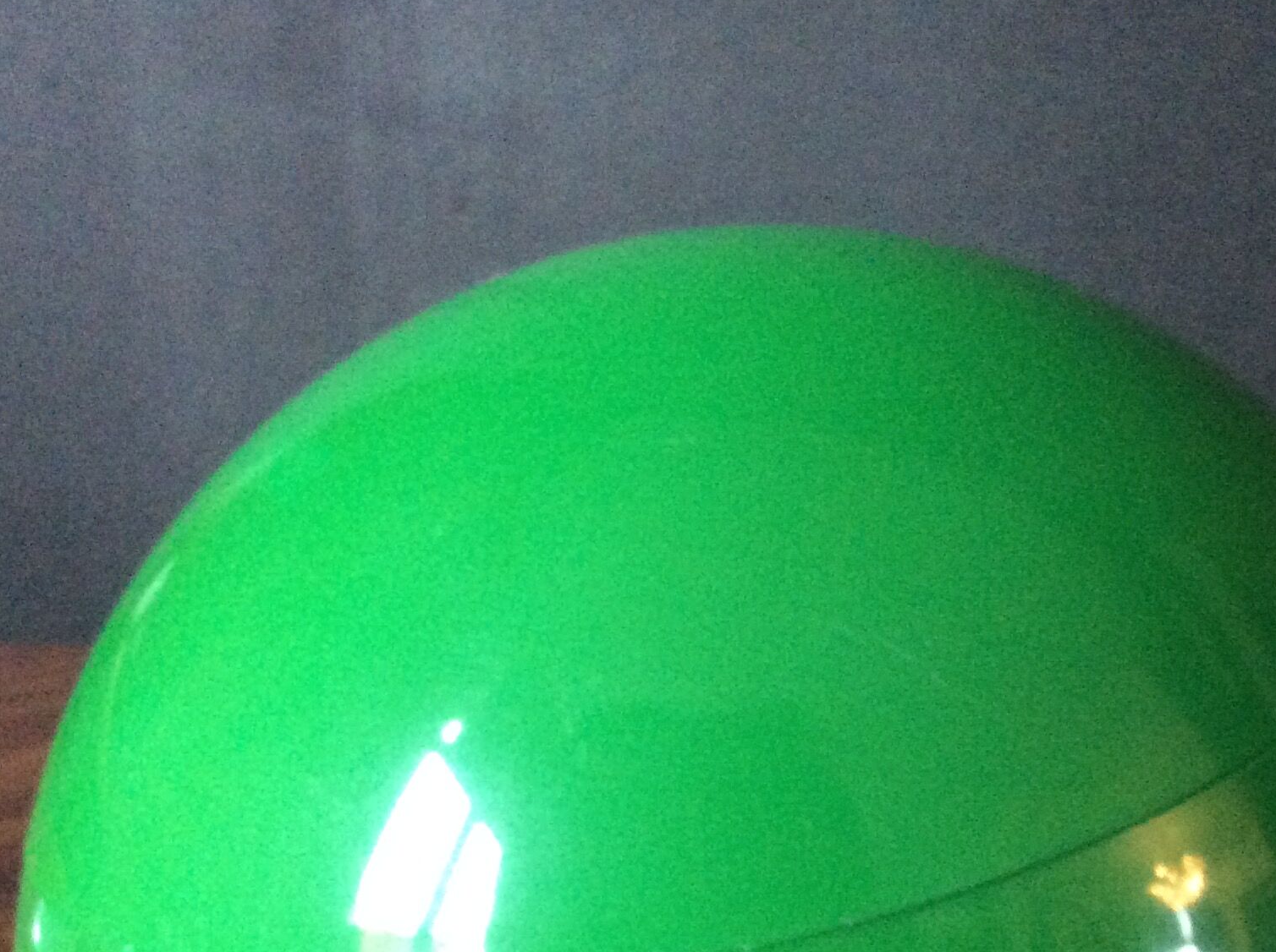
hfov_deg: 34.7
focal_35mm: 55
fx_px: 2024
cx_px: 851
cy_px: 769
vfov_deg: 26.0
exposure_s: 1/17
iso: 320
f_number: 2.4
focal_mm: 3.3
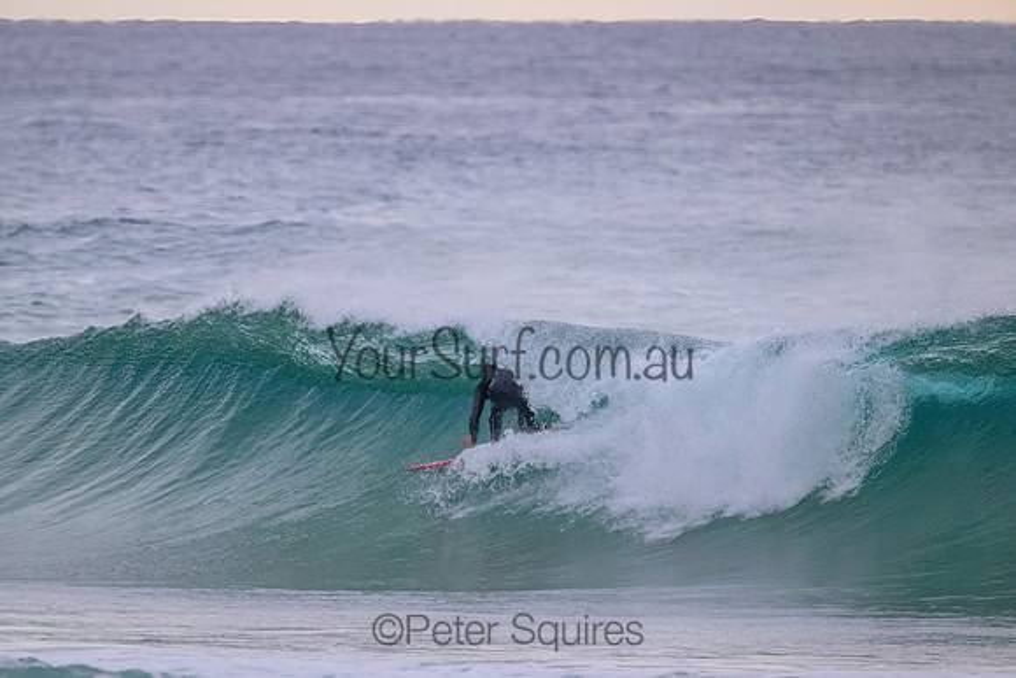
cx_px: 508
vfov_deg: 1.7
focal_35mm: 800
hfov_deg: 2.6
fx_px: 22582
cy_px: 339
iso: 5600
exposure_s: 1/320
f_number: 11
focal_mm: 800
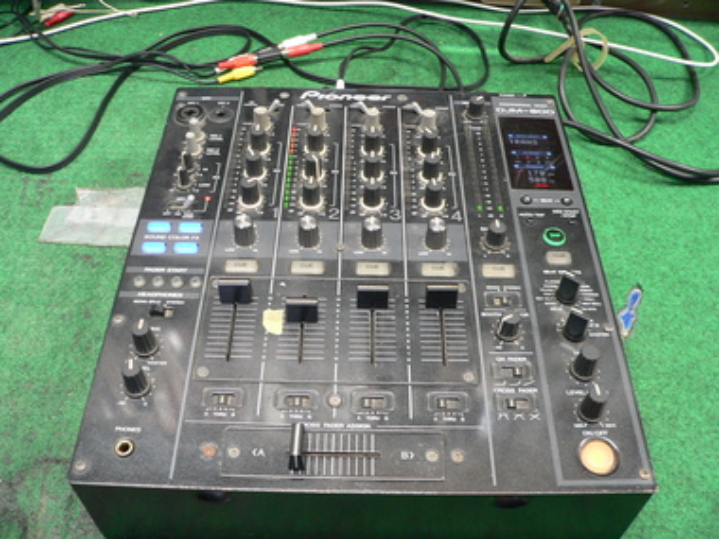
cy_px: 270
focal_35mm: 36
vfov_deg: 39.7
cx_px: 360
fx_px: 748
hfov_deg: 51.4
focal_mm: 6
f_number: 2.8
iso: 200
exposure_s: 1/8
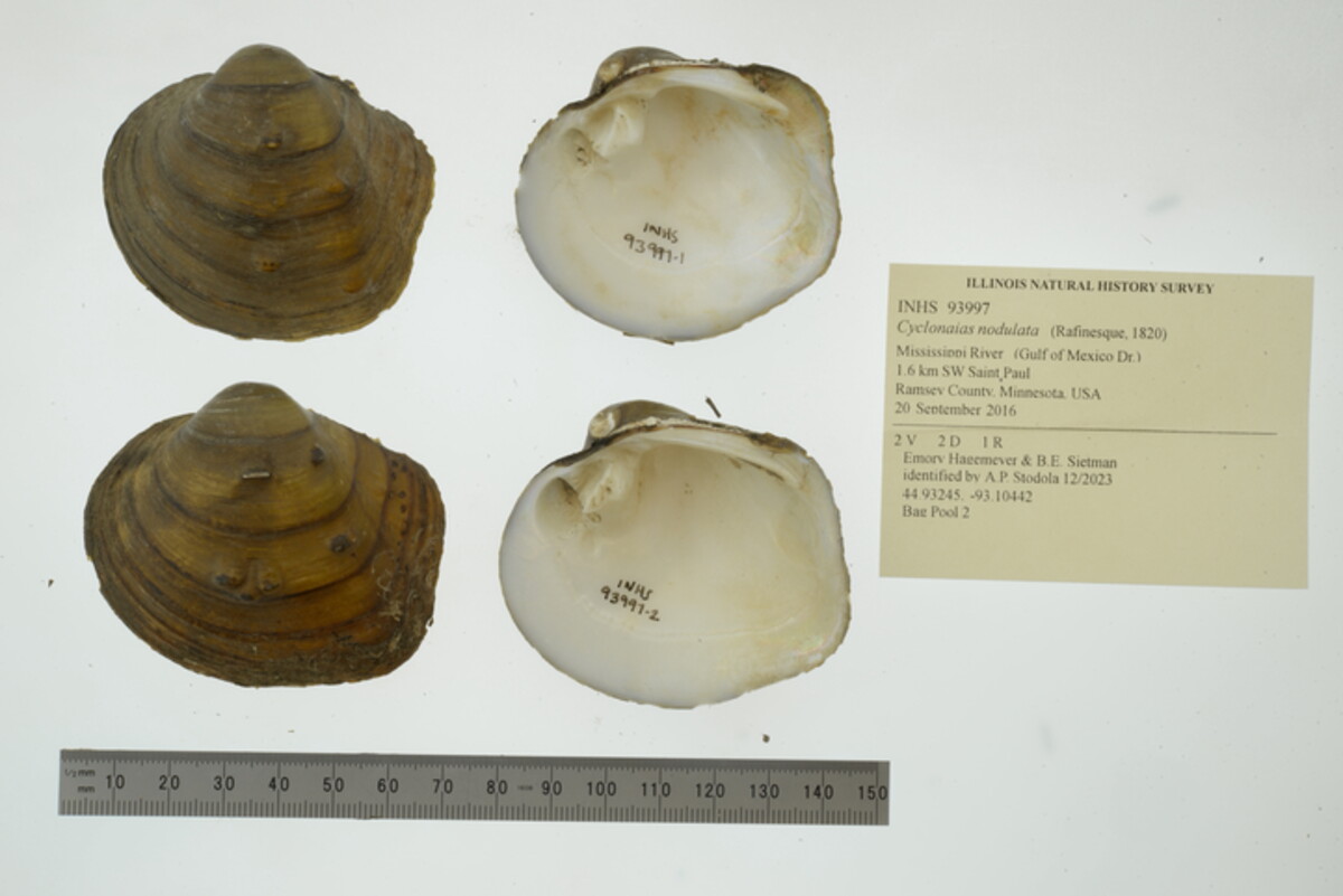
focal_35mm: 60
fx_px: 2239
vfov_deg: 22.6
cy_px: 448
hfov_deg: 33.4
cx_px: 672
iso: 100
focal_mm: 60
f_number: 32
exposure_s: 1/8
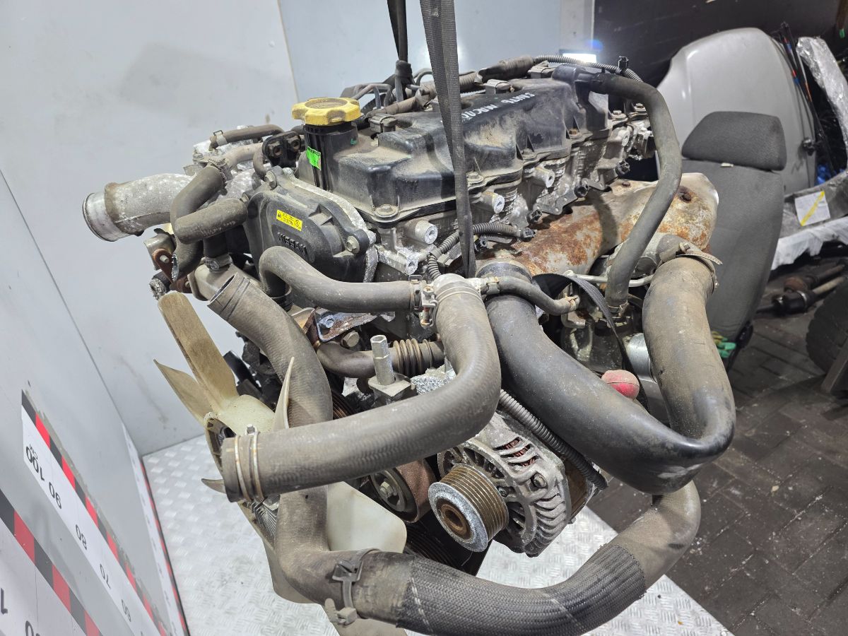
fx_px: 563
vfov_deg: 58.9
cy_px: 318
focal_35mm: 23
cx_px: 424
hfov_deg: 73.9
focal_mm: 6.3
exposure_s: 1/100
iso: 200
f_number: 1.7
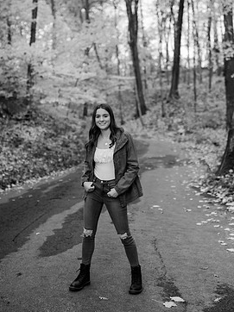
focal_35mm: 54
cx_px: 155
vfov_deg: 35.6
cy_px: 161
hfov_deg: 26.9
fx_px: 487
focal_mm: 35
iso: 200
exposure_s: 1/100
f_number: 1.8
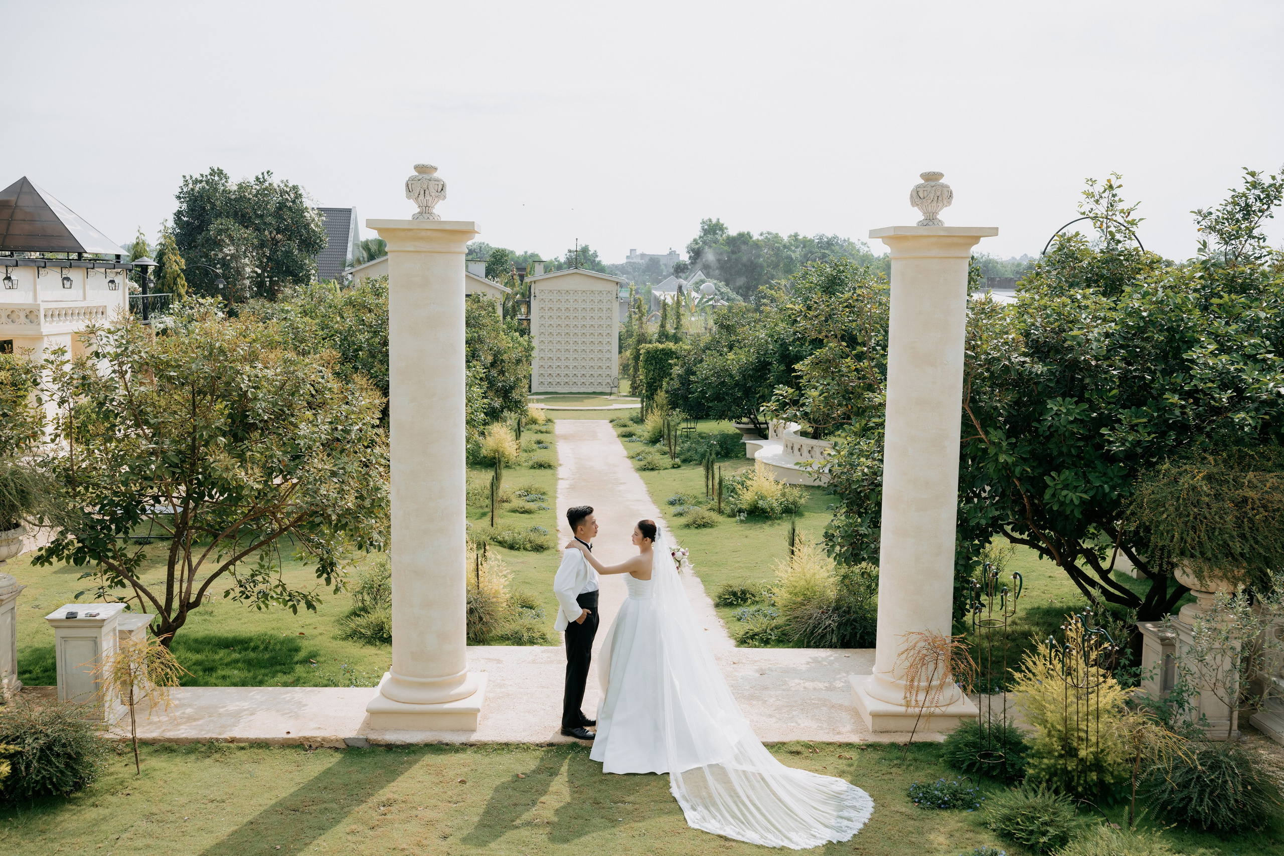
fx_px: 1213
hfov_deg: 55.8
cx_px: 642
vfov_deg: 38.9
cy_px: 428
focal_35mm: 34
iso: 200
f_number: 5
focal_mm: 34
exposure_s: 1/1250
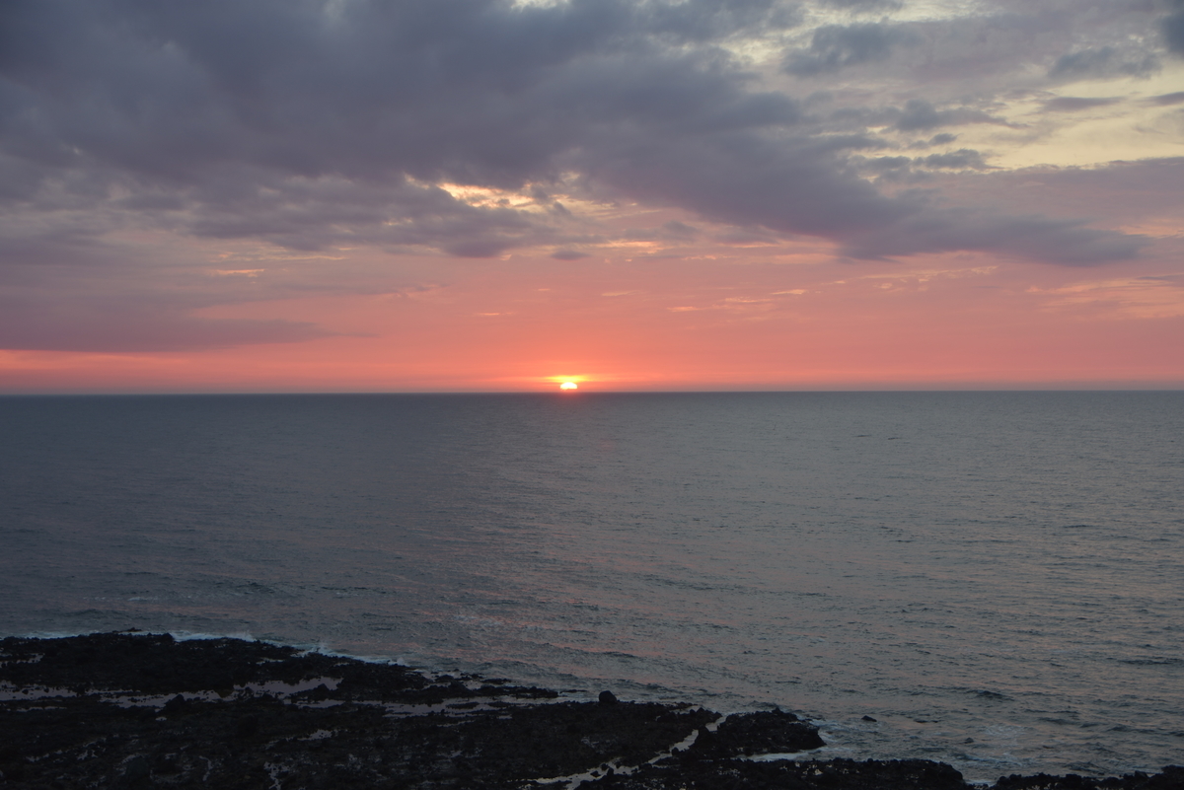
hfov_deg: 35.0
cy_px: 395
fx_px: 1875
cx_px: 592
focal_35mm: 57
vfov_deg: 23.8
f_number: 4
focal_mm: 38
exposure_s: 1/60
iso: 100
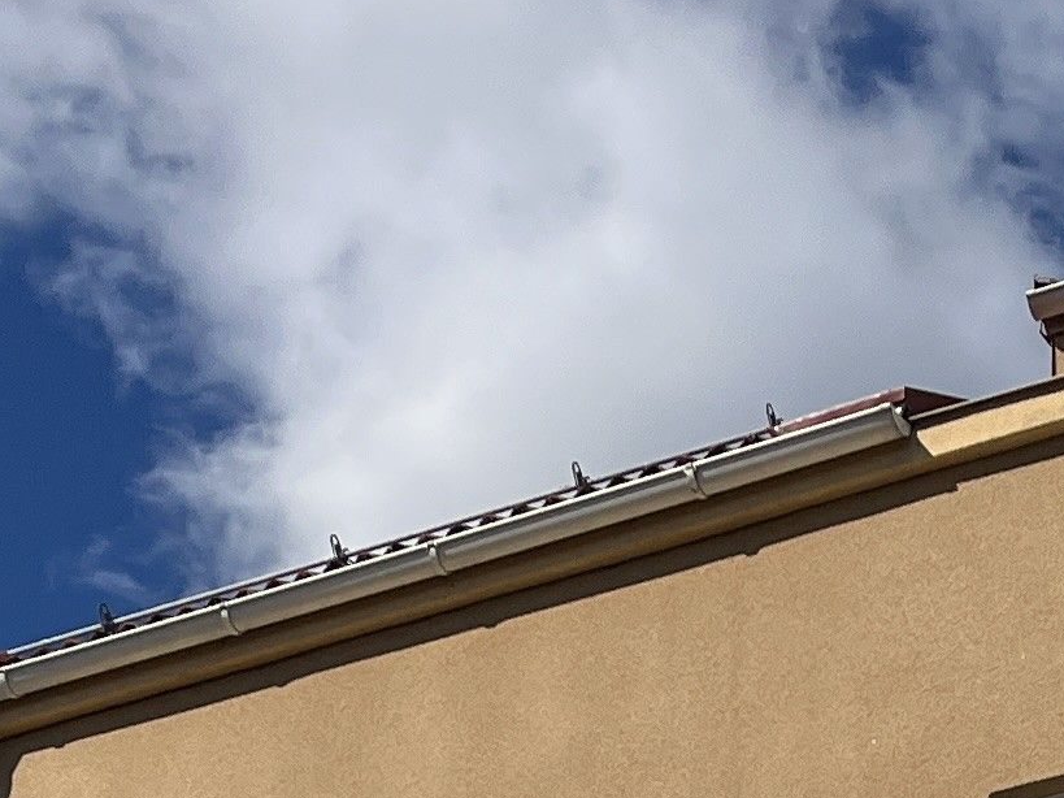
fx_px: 3934
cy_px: 1855
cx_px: 913
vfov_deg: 10.2
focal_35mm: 128
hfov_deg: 15.3
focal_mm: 5.1
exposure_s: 1/6494
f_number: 1.6
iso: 50
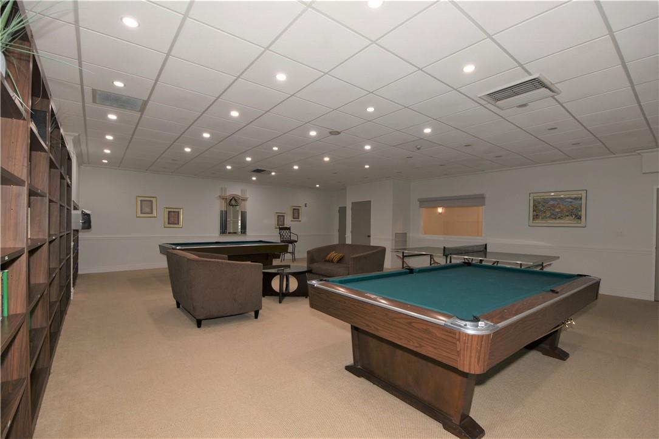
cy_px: 220
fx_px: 275
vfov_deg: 77.3
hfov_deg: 100.4
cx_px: 330
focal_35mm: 15
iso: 200
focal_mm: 10
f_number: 5
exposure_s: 1/60
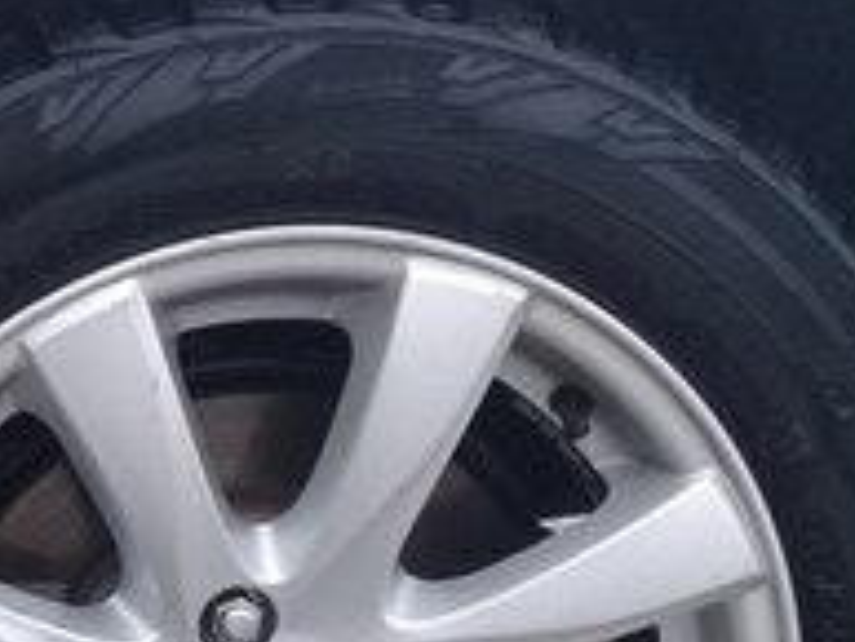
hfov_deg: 17.0
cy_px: 649
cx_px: -385
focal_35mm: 106
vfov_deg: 13.8
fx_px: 2620
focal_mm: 3.3
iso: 64
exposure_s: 1/50
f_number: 2.2
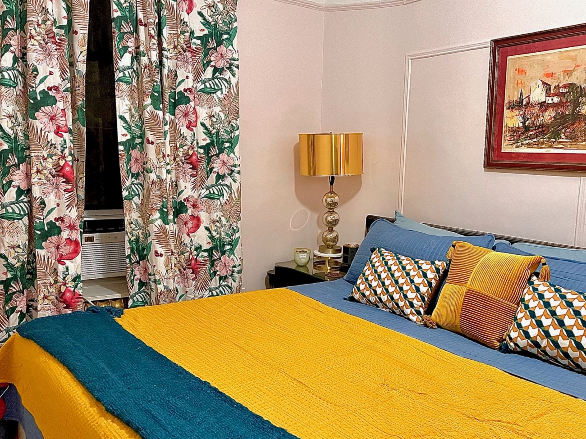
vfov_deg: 44.2
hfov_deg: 56.4
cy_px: 227
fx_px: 542
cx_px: 348
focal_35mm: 32
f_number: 1.6
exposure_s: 1/40
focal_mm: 5.1
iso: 500
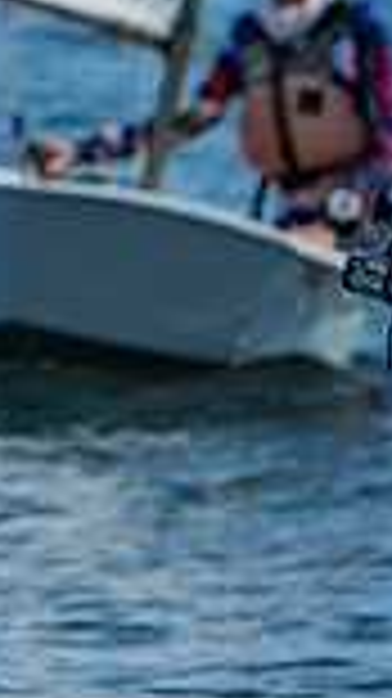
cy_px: 239
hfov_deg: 0.7
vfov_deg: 1.3
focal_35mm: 1672
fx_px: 30947
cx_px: -1036
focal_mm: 310
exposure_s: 1/500
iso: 100
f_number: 8
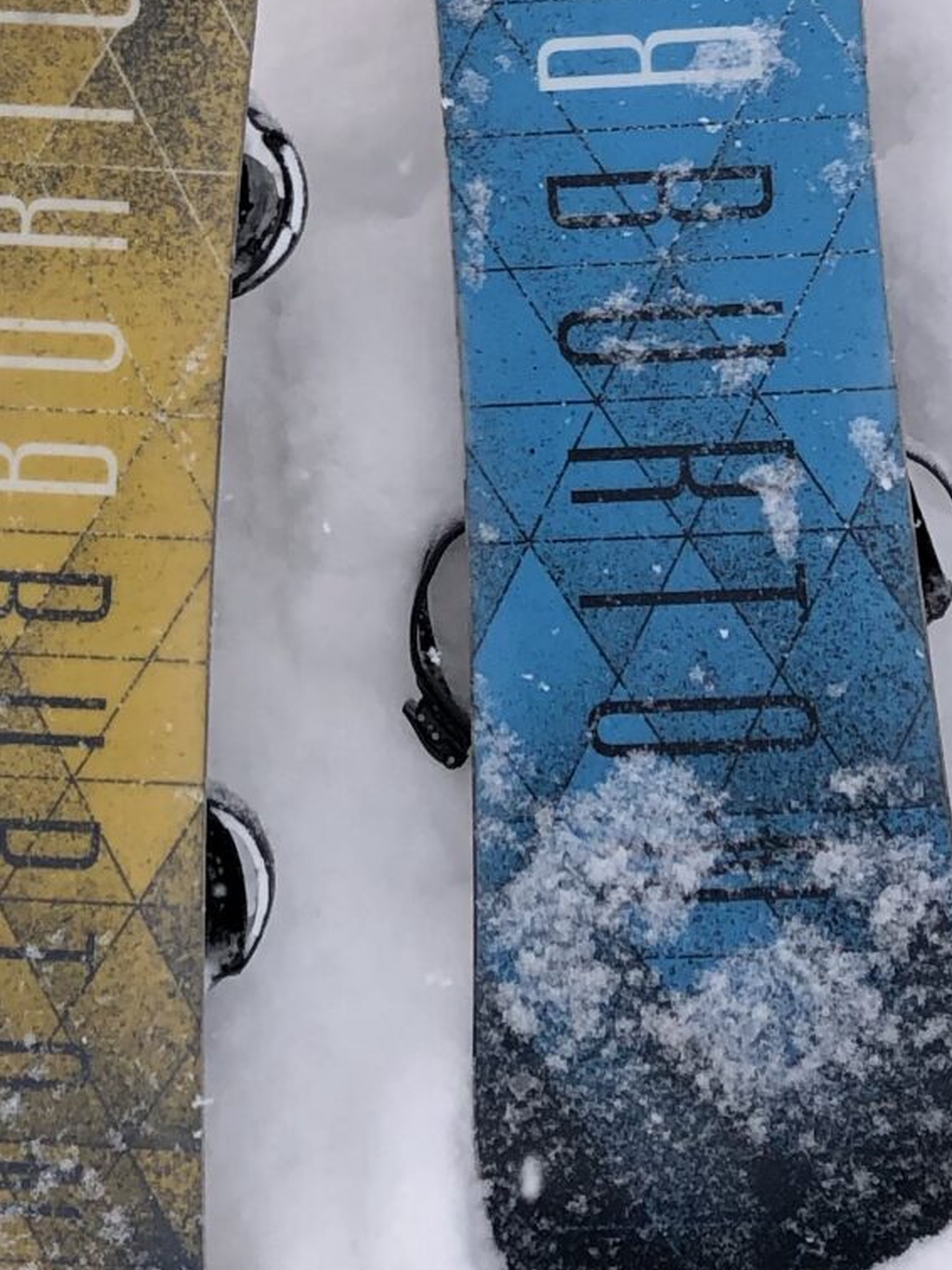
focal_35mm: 95
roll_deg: +2.4
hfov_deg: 15.3
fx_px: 3485
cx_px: 25
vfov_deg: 19.8
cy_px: -104
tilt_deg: -15.0
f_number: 1.8
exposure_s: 1/1499
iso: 20
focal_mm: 3.99
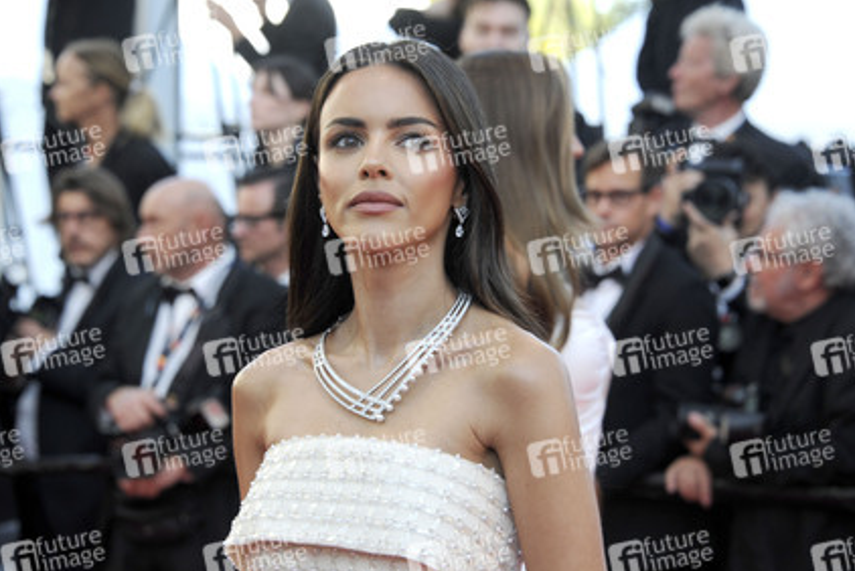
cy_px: 302
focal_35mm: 130
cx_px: 403
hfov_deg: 15.8
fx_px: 3090
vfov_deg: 10.6
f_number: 6.3
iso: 640
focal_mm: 122
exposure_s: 1/250
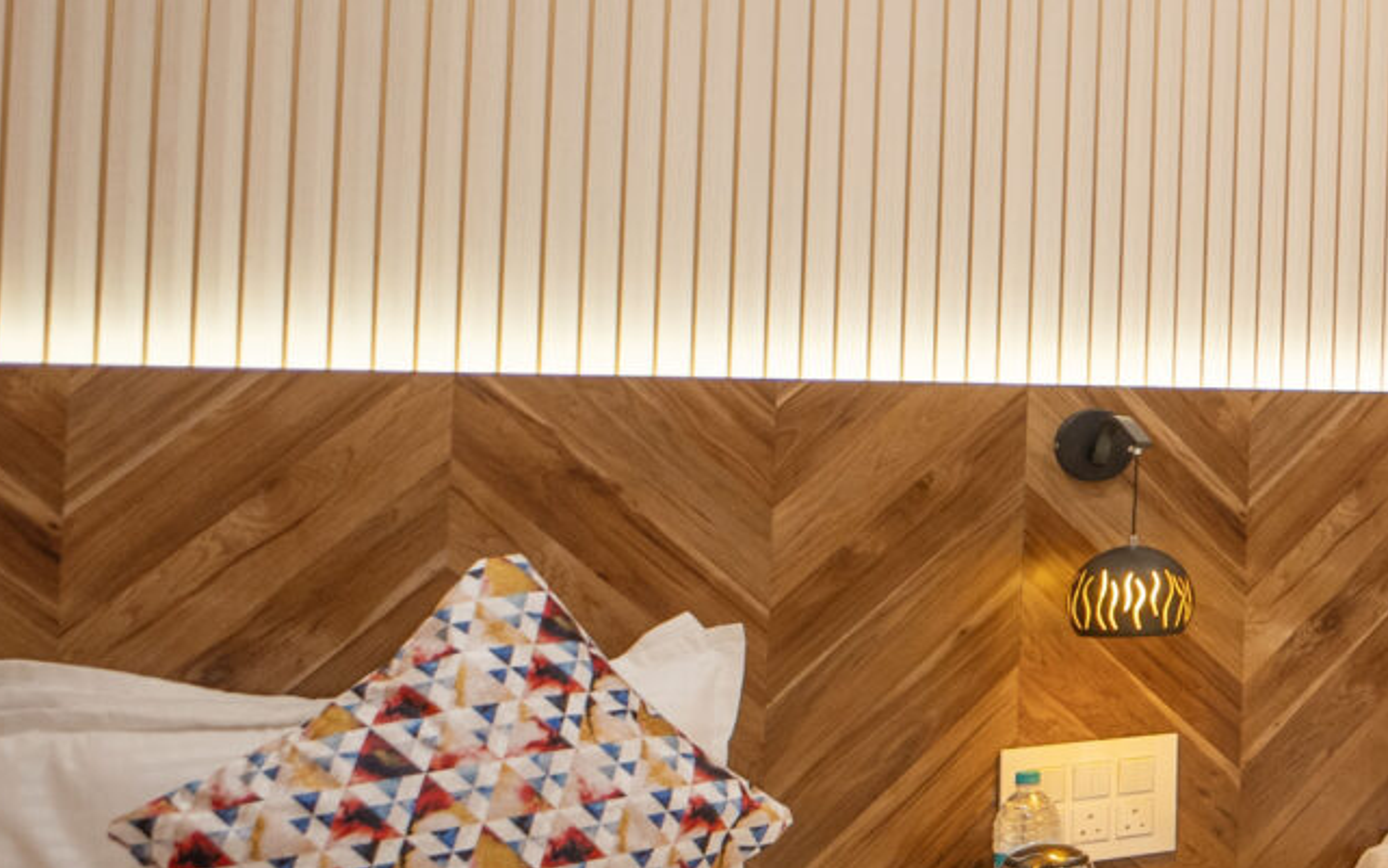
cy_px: 337
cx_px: 2343
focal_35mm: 57
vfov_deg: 22.7
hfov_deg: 23.5
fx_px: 2157
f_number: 2.8
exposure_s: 1/100
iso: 250
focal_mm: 14
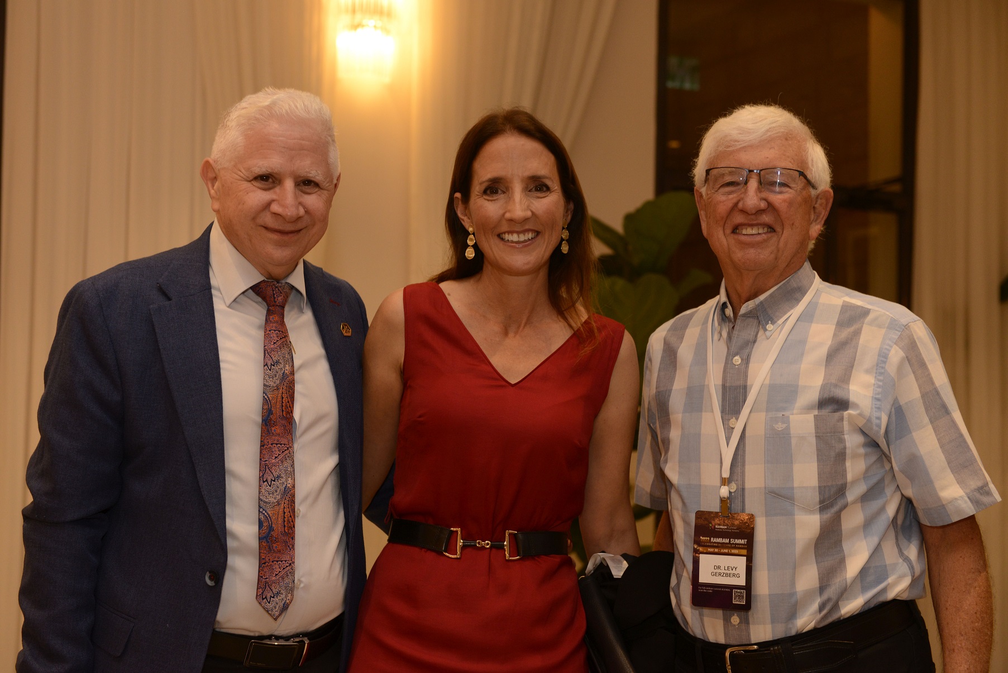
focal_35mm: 58
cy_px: 336
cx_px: 504
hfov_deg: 34.5
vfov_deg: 23.4
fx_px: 1625
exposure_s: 1/200
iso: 1000
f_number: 4
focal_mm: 58
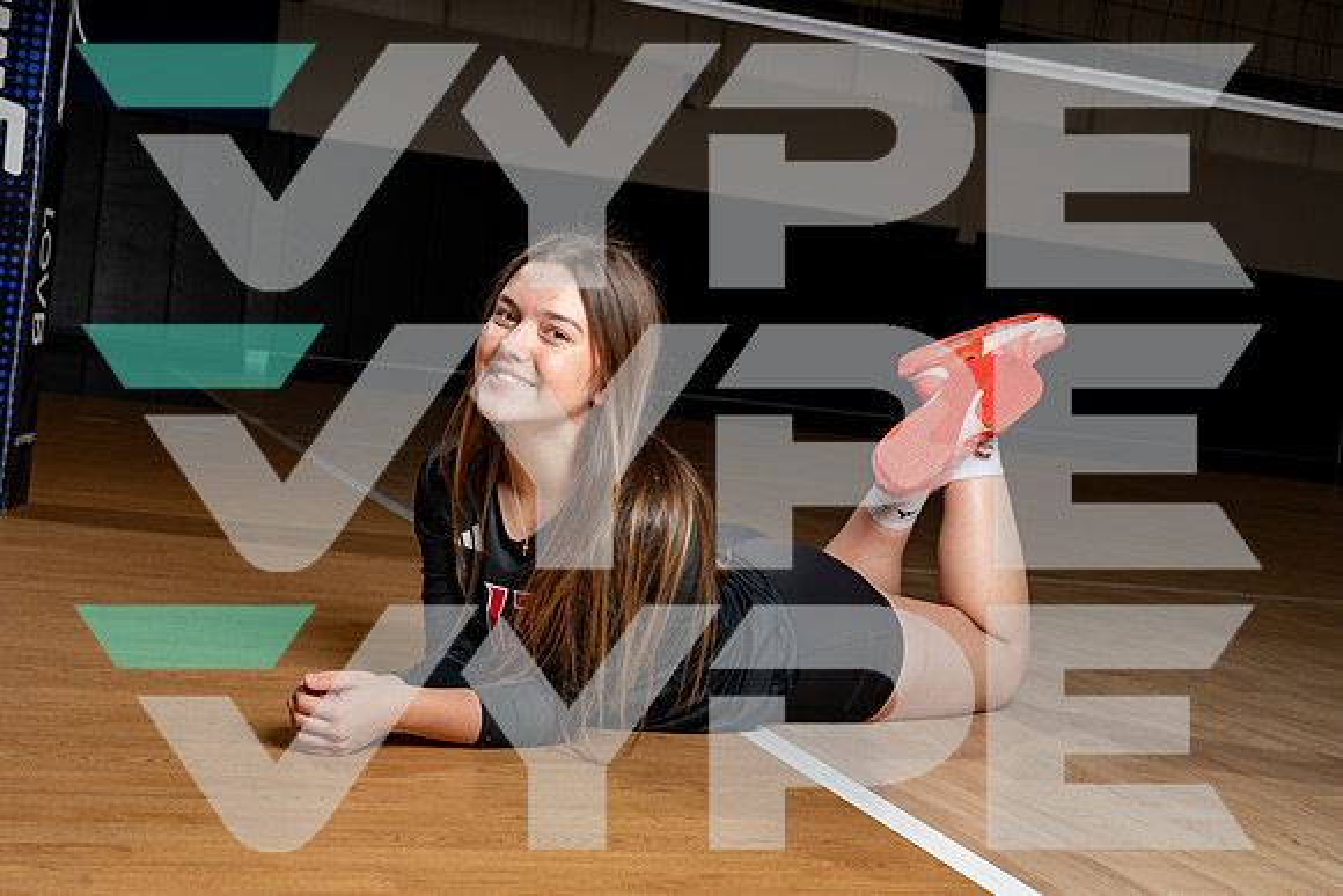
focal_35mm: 48
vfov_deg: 28.1
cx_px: 672
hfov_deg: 41.1
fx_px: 1791
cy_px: 448
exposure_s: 1/250
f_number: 8
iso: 100
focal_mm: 48
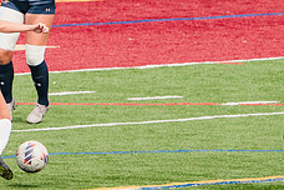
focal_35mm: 1183
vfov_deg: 1.2
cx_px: -30
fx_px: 9332
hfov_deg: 1.7
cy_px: 39
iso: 400
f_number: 5.6
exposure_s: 1/1600
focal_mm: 282
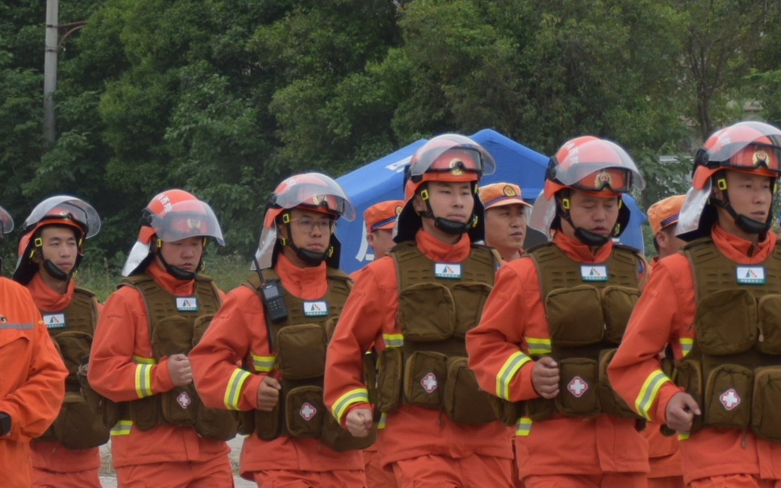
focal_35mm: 267
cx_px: 589
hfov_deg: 7.9
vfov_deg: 4.9
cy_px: 45
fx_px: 5682
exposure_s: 1/640
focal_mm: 48
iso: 200
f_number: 4.5
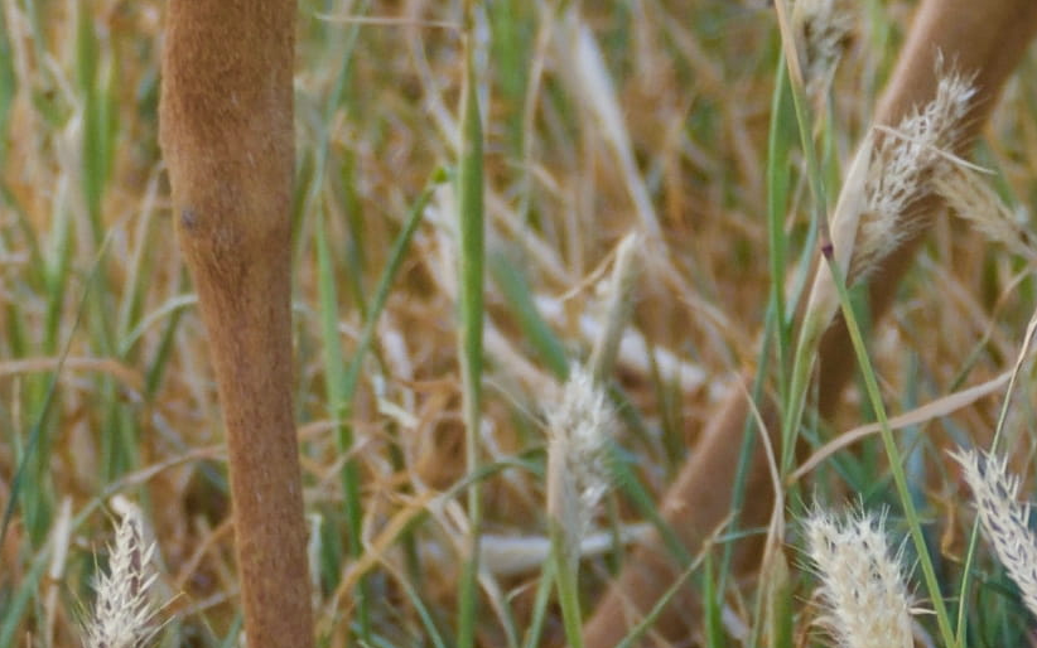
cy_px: -1252
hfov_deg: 1.1
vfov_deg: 0.7
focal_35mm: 2001
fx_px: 56559
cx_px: -294
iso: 200
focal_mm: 179.6
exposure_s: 1/85
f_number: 6.5
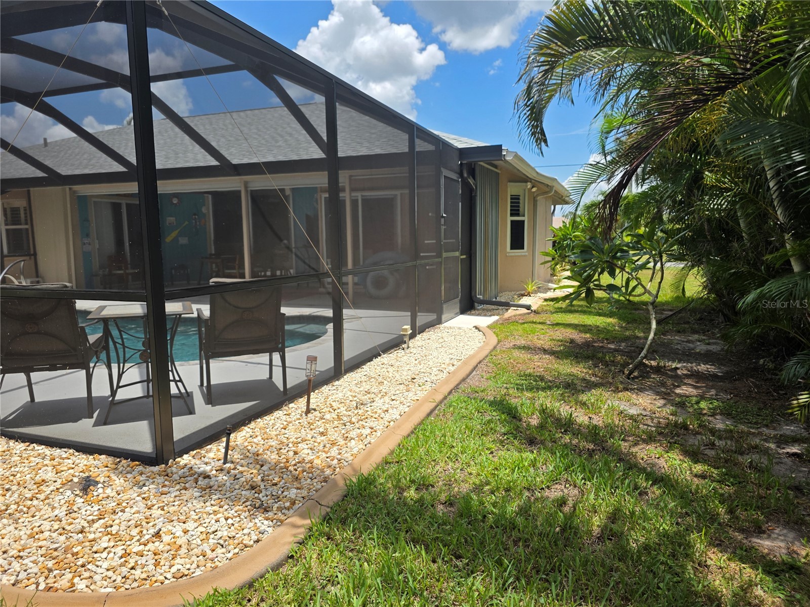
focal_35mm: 23
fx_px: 538
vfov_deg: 58.9
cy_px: 304
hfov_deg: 73.9
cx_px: 405
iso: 80
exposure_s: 1/4434
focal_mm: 6.3
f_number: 1.7
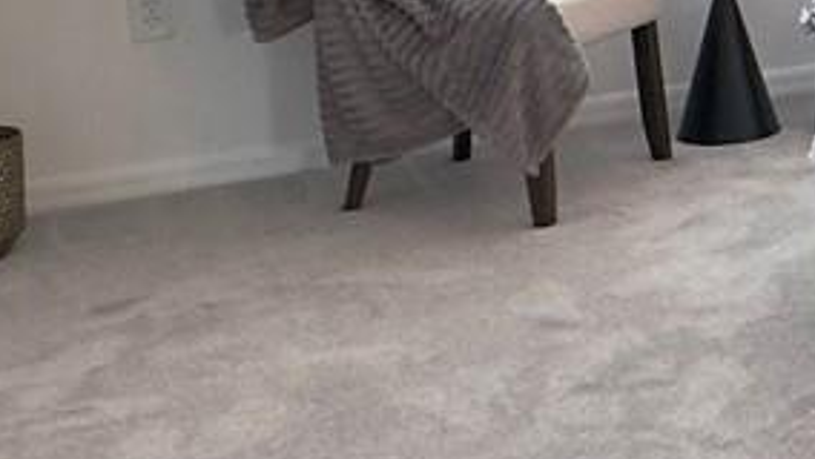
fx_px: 1859
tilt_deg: -5.2
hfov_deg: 20.0
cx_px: 1343
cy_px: -209
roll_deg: +0.4
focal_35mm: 86
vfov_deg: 13.4
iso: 80
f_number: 2.2
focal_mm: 2.22
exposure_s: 1/120
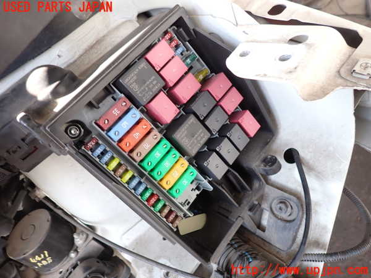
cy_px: 139
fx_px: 268
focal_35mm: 25
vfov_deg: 54.9
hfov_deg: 69.4
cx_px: 186
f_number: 2
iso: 100
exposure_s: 1/80
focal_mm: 4.5
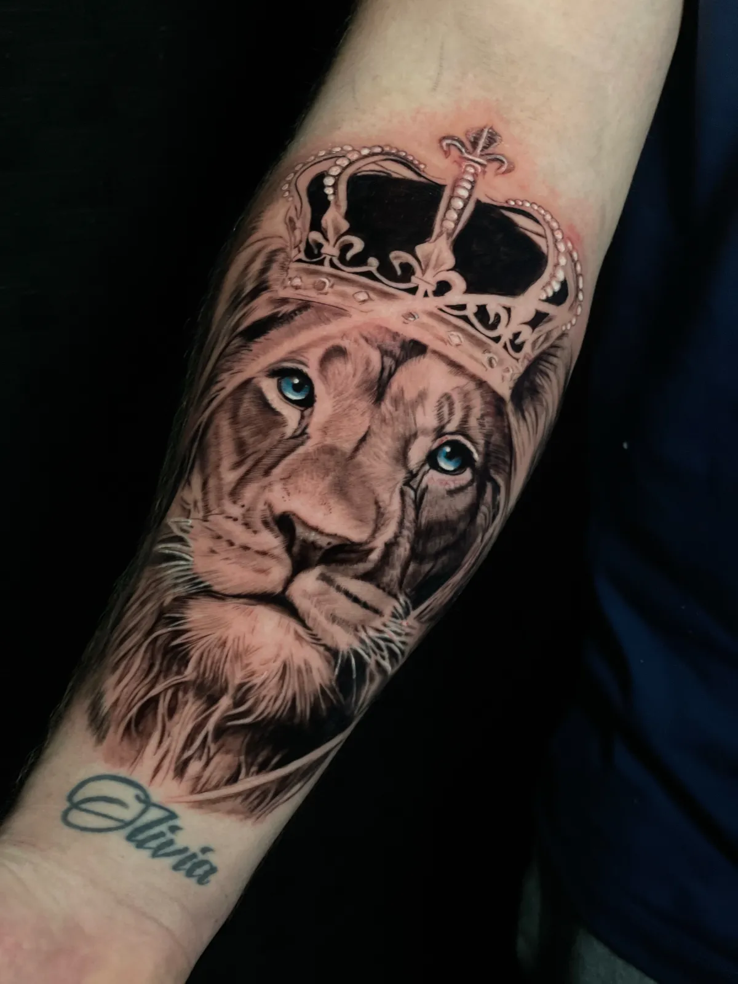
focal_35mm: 52
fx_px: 1478
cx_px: 369
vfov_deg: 36.8
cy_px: 492
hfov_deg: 28.0
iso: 160
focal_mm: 6
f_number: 2
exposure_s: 1/33
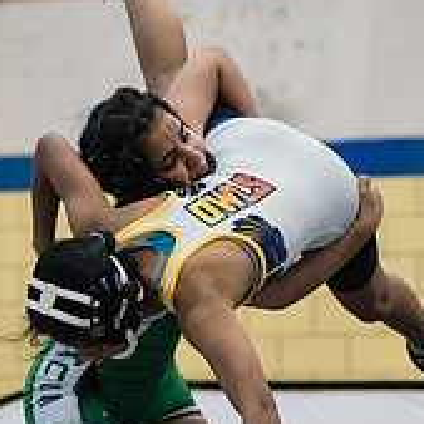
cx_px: 241
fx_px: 4033
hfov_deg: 6.0
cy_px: 421
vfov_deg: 6.0
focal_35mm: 291
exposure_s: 1/400
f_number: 3.2
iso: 3200
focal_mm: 86
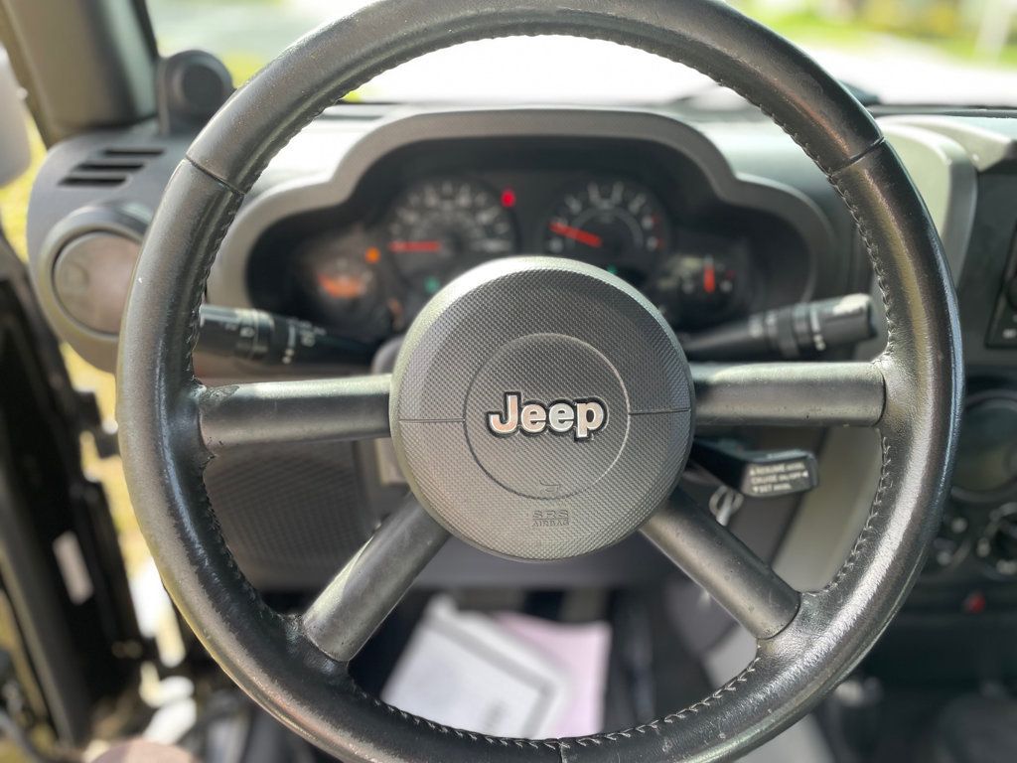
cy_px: 382
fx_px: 764
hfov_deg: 67.3
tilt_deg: -27.7
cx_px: 508
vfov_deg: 53.1
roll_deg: -5.2
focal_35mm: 26
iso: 32
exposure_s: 1/121
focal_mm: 4.2
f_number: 1.6
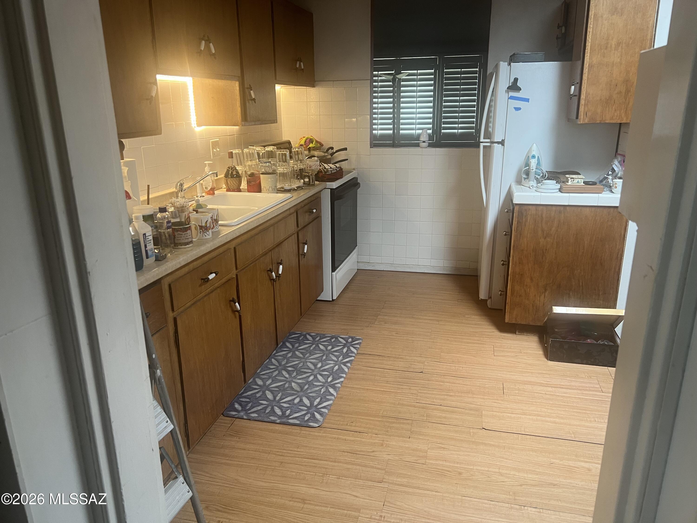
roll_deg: +1.4
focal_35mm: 26
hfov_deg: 67.3
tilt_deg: -17.4
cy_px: 262
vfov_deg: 53.1
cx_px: 348
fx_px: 524
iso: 100
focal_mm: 5.7
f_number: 1.5
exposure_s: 1/60
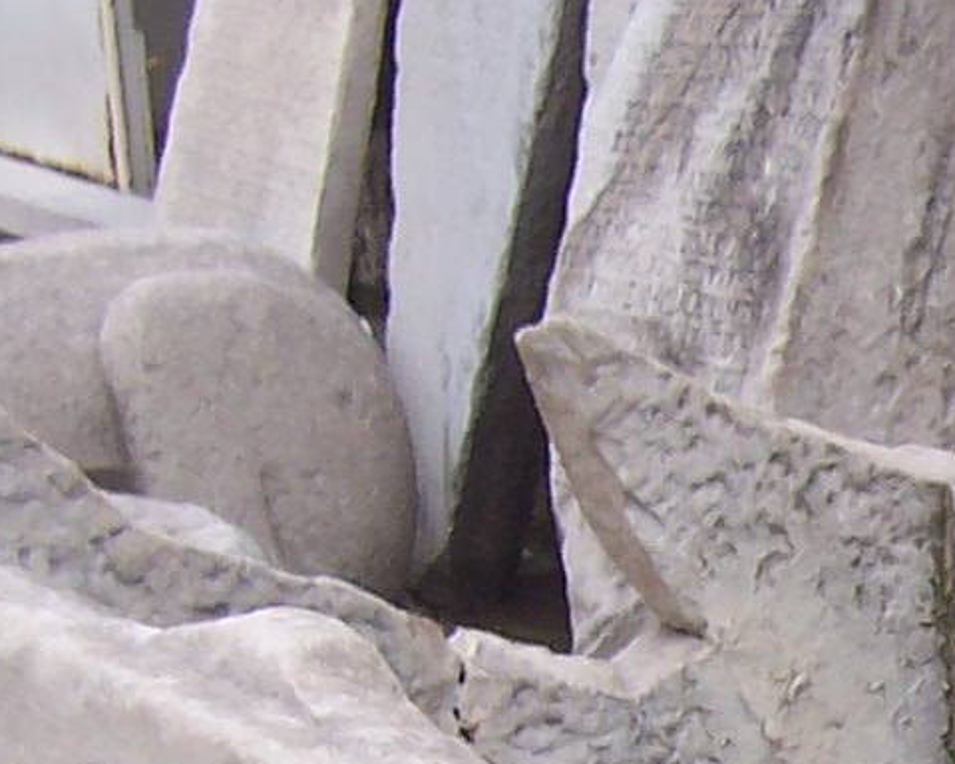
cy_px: 1275
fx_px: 4324
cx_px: 1631
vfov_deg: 9.7
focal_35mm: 153
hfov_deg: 11.8
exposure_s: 1/180
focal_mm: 5.6
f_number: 2.8
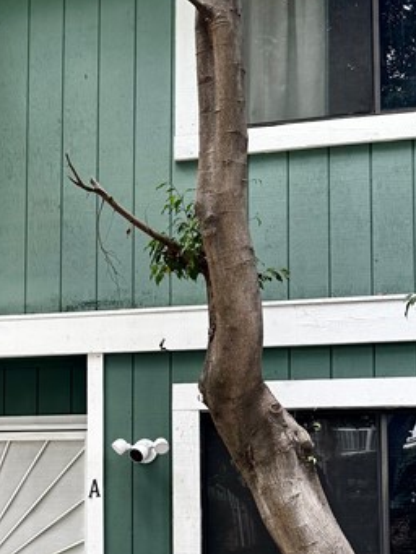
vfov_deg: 26.6
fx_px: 1153
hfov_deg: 19.7
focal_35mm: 72
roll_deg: -0.4
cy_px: 422
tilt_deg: +7.0
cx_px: -18
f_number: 1.78
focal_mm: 6.76
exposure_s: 1/258
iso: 80
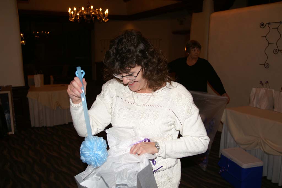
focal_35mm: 33
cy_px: 94
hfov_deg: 57.3
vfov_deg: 39.9
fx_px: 258
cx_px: 141
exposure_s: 1/60
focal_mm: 22
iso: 200
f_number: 3.5
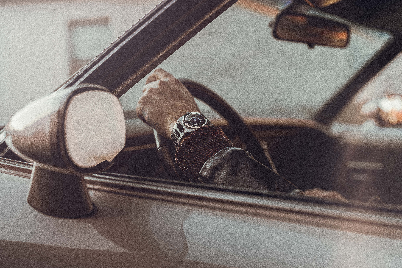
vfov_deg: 27.0
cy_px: 134
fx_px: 558
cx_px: 201
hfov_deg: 39.6
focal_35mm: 50
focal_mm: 50
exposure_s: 1/640
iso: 800
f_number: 2.5
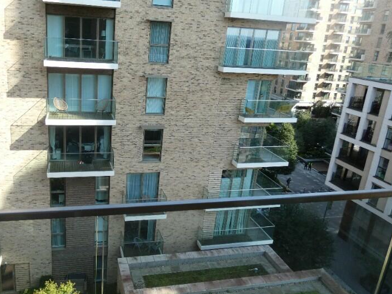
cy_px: 141
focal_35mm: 29
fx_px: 329
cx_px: 148
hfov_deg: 60.8
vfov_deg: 48.2
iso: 80
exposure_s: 1/320
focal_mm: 3.6
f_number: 2.8
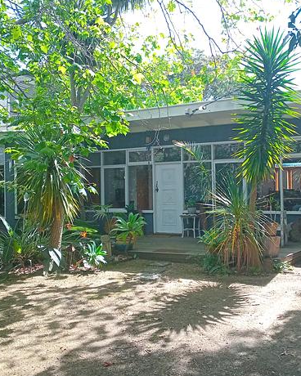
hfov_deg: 49.8
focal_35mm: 29
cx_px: 170
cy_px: 187
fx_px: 323
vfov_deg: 60.4
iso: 25
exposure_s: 1/143
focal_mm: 4.21
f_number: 1.8
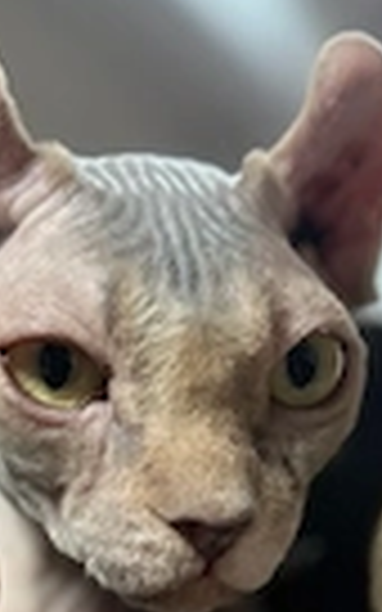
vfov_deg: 25.9
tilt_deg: -5.2
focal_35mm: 75
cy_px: 626
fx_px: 1249
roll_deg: +0.1
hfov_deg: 17.4
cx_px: 243
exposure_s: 1/60
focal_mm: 6.86
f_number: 1.78
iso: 250
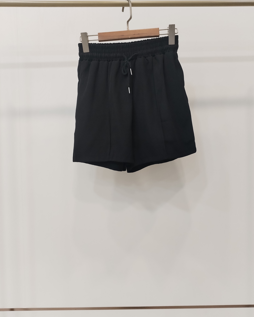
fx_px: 291
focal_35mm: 31
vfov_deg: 57.2
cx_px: 128
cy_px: 166
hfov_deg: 47.1
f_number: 1.8
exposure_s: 1/60
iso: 451
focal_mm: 4.75
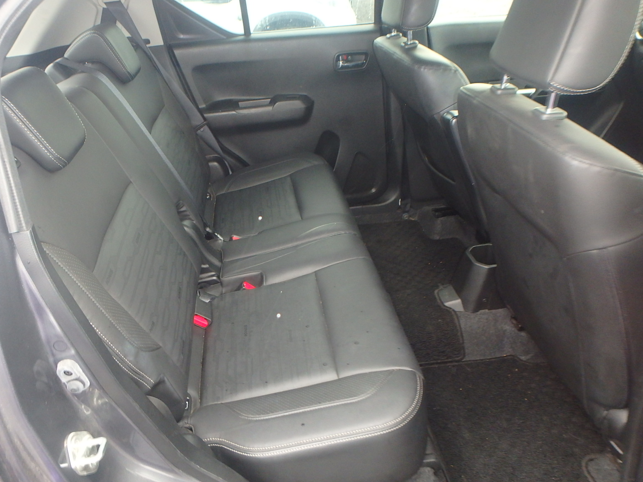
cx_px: 267
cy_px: 228
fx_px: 483
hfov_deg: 66.8
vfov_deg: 53.0
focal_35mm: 26
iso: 250
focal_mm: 3.7
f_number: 3.5
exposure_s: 1/30
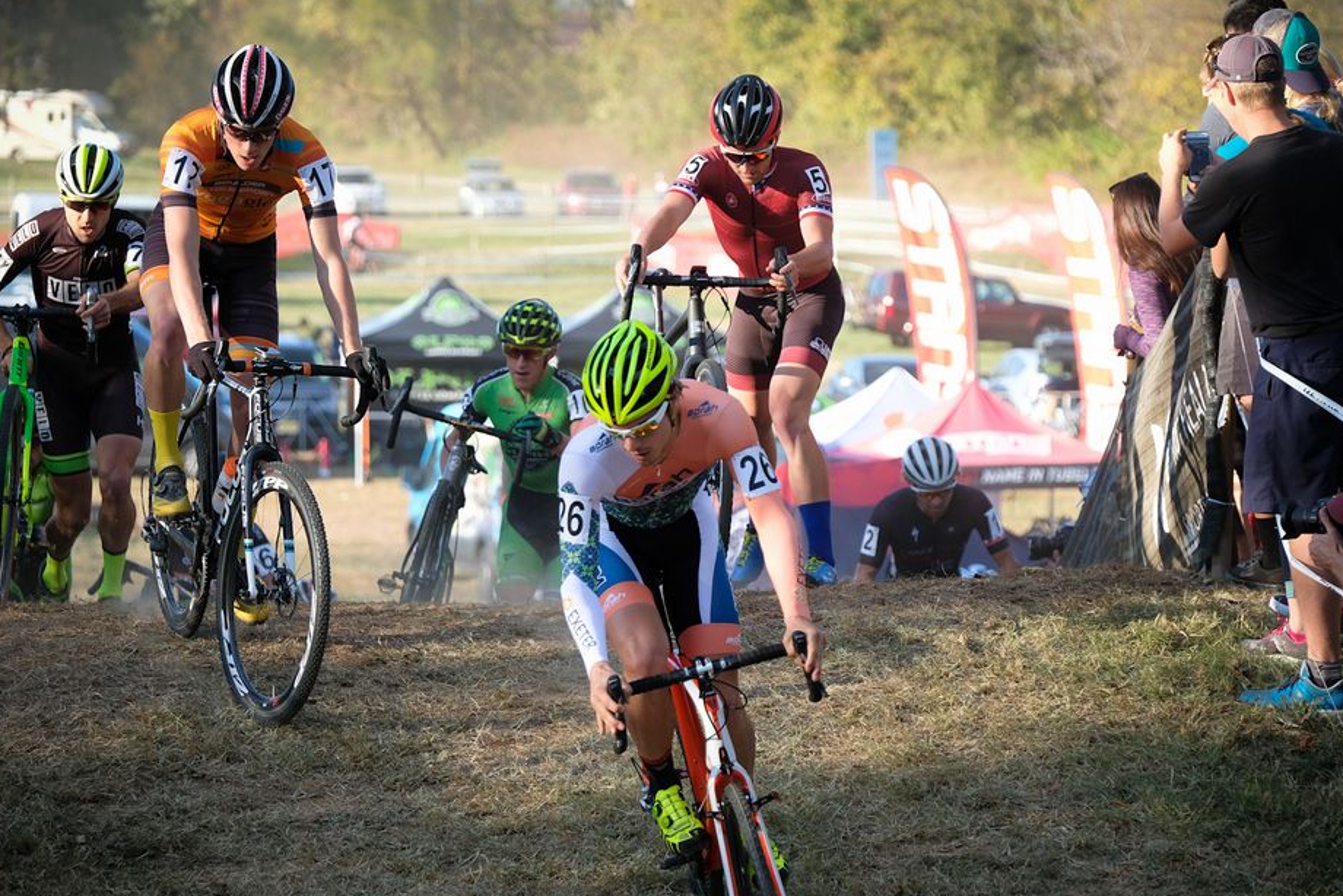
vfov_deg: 7.8
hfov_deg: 11.6
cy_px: 495
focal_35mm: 177
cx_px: 711
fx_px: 6605
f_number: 3.6
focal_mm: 106
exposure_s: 1/800
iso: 400
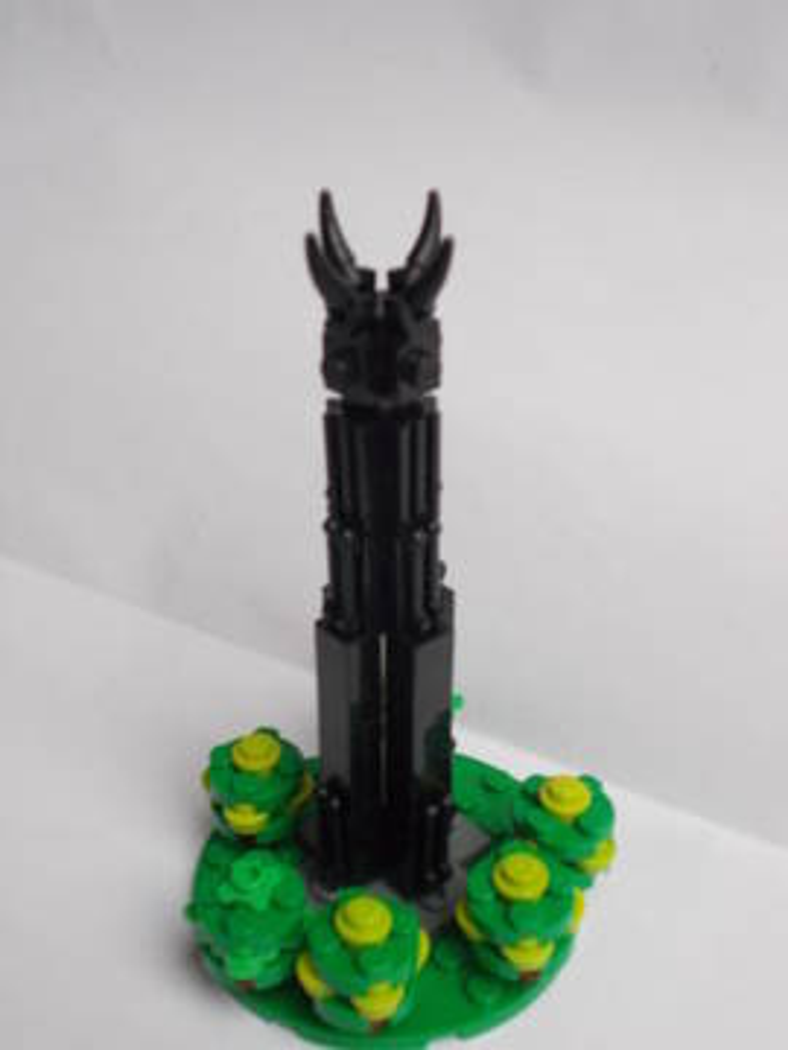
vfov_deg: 42.9
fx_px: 1335
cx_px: 394
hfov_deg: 32.9
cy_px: 525
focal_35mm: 44
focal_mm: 7.9
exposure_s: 1/30
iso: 200
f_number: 4.2
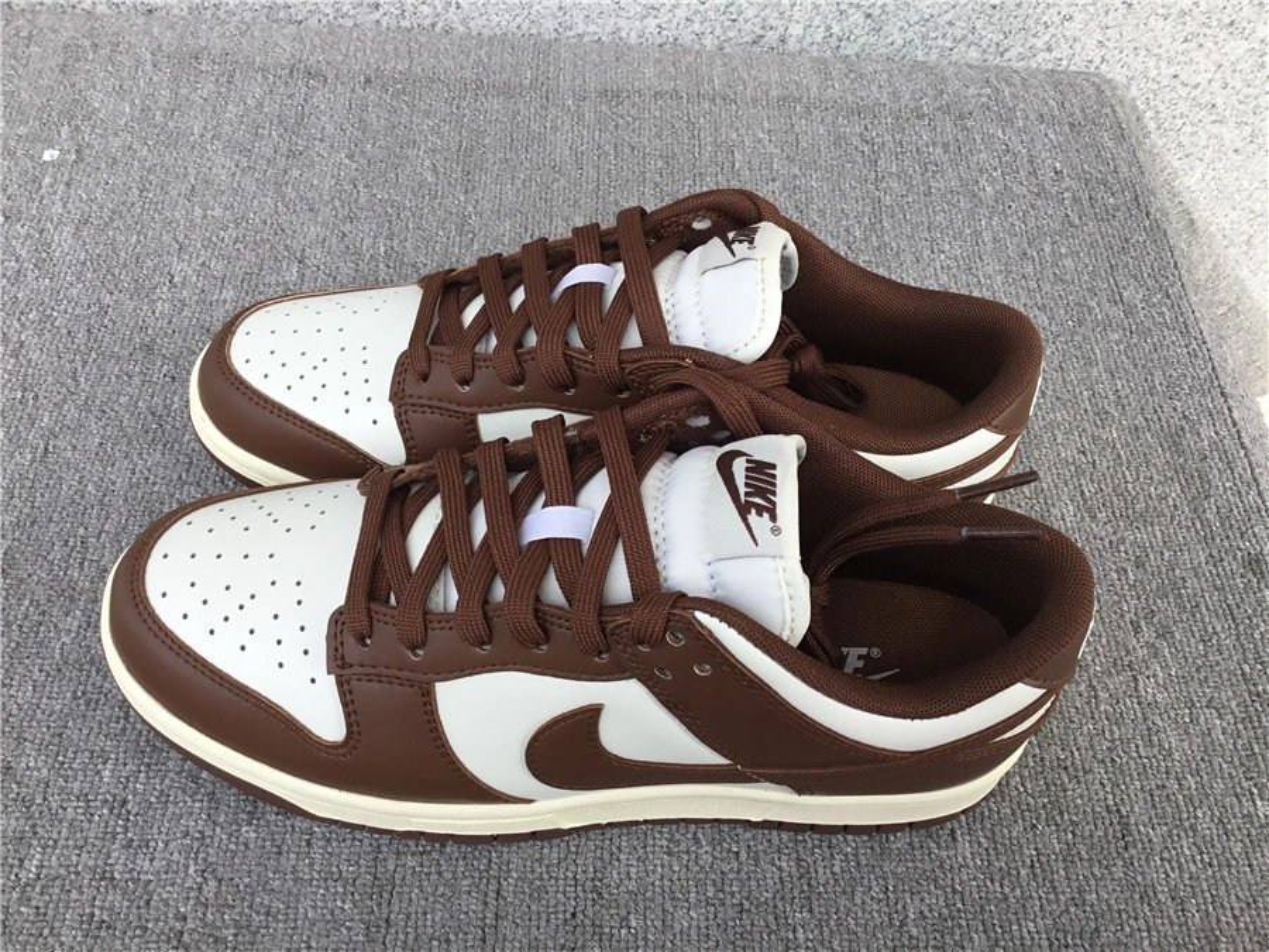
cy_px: 476
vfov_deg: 45.4
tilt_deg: -53.5
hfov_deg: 58.4
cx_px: 634
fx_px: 1136
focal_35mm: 31
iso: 25
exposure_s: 1/294
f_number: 2.4
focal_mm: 3.3
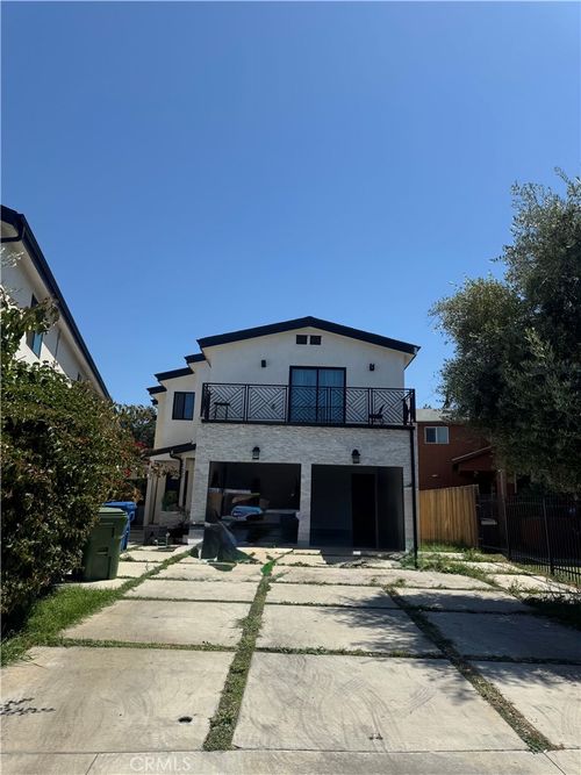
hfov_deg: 56.8
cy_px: 388
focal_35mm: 24
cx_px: 290
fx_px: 537
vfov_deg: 71.6
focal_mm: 6.76
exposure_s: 1/6410
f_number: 1.78
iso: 80
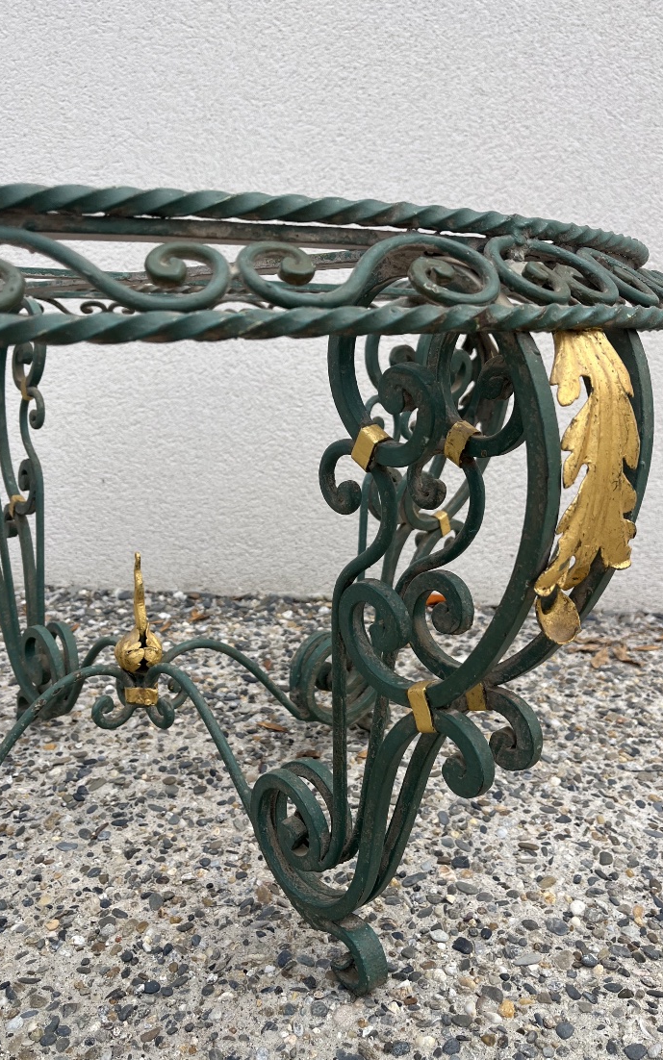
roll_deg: -0.8
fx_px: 867
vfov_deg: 62.9
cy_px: 516
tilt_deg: -10.8
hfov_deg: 41.8
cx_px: 329
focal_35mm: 30
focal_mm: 5.1
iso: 50
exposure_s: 1/1647
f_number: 1.6
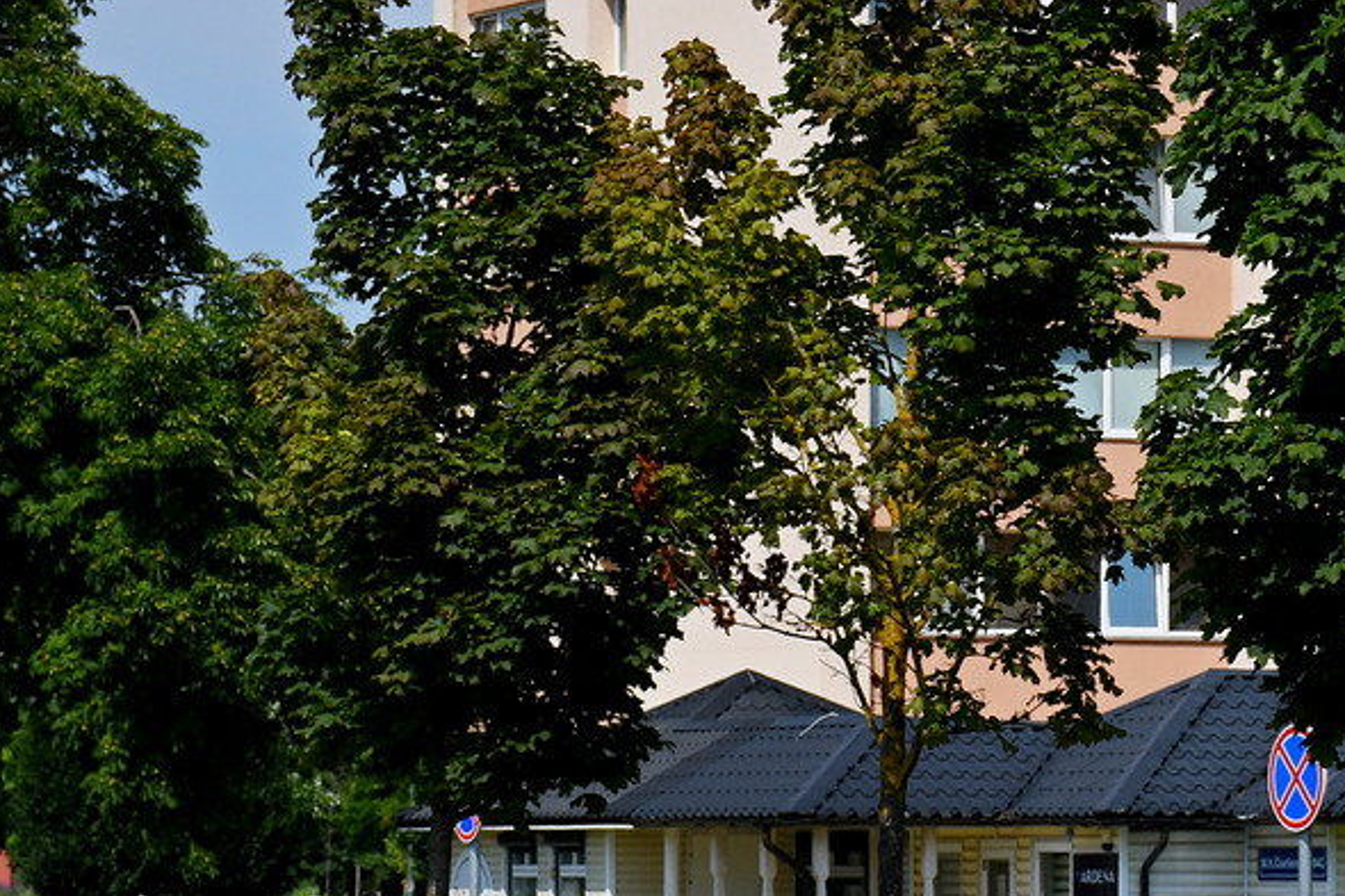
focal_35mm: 185
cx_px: 1179
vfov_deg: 7.4
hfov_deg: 11.1
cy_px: 743
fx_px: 6909
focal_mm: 56
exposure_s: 1/1600
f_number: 6.3
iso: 200
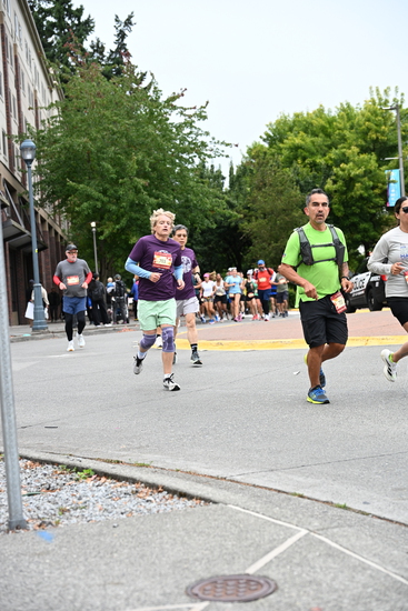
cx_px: 204
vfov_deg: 33.9
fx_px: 1002
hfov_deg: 23.0
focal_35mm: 59
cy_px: 306
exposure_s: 1/800
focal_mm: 59
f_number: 4
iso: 1600
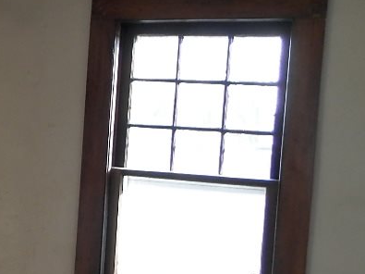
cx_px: -115
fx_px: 854
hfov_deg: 21.7
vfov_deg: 18.2
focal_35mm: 81
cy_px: 167
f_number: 3.1
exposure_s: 1/30
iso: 100
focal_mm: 4.5
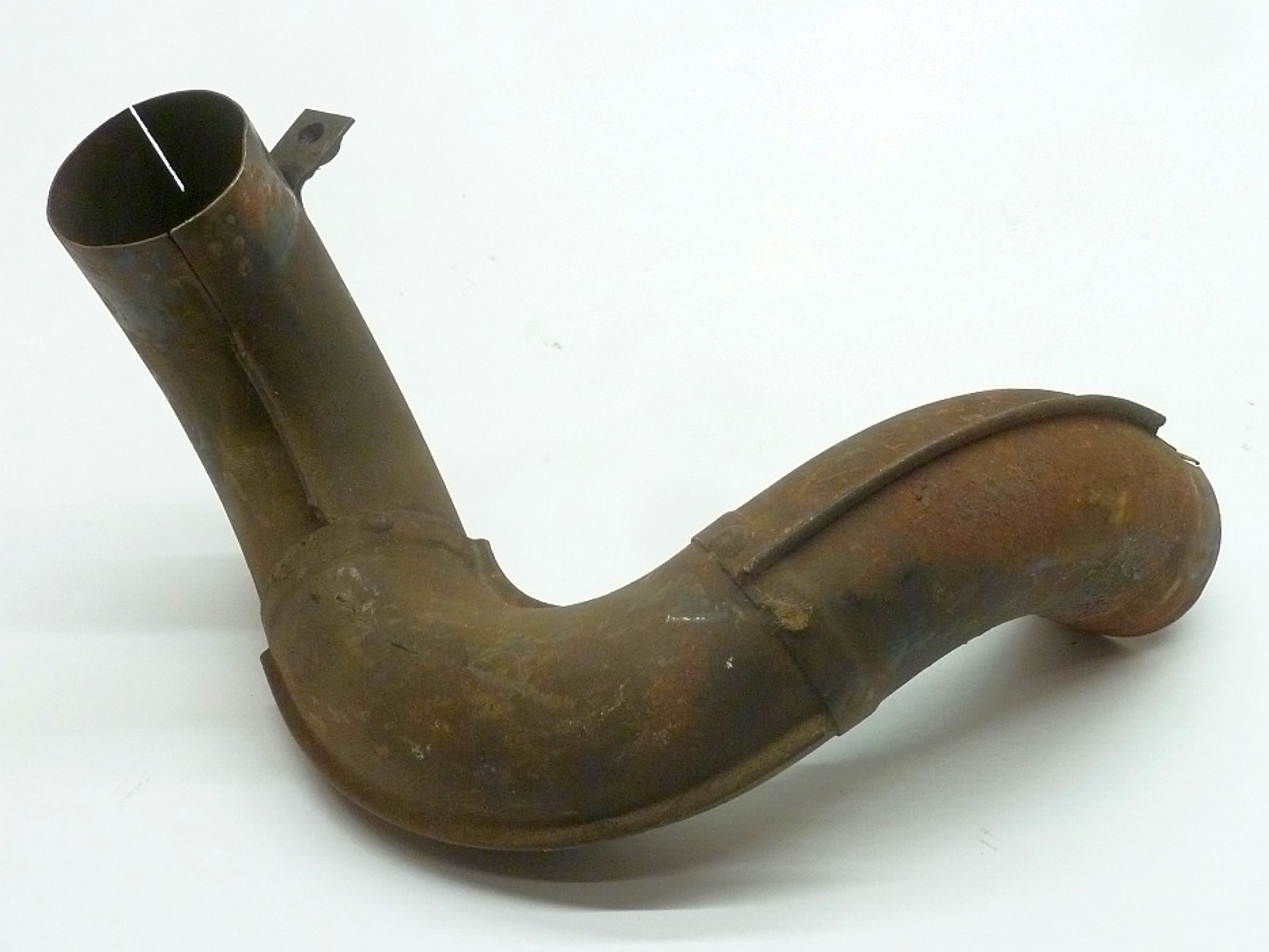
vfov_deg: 30.3
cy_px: 476
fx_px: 1760
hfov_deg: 39.7
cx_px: 634
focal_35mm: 48
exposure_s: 1/30
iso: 400
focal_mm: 7.9
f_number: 3.8
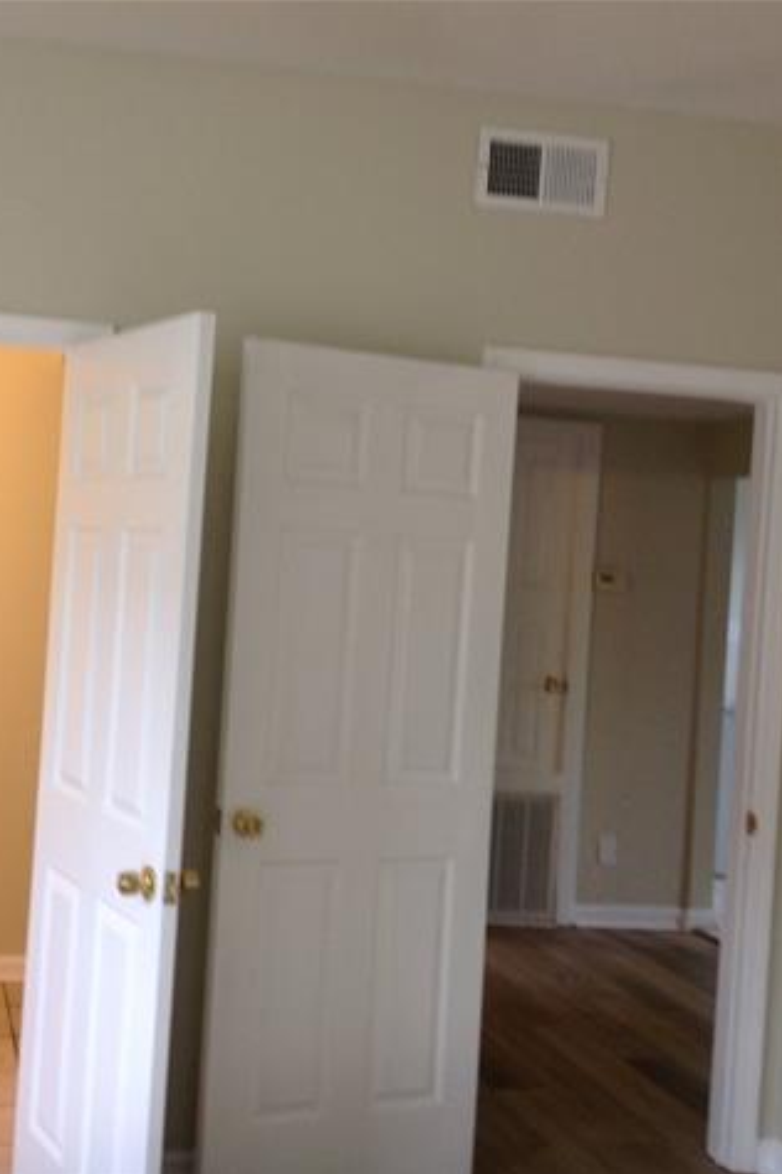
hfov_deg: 27.2
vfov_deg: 40.3
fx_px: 1596
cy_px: 588
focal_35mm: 49
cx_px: 220
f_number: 2.4
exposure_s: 1/15
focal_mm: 4.28
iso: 64
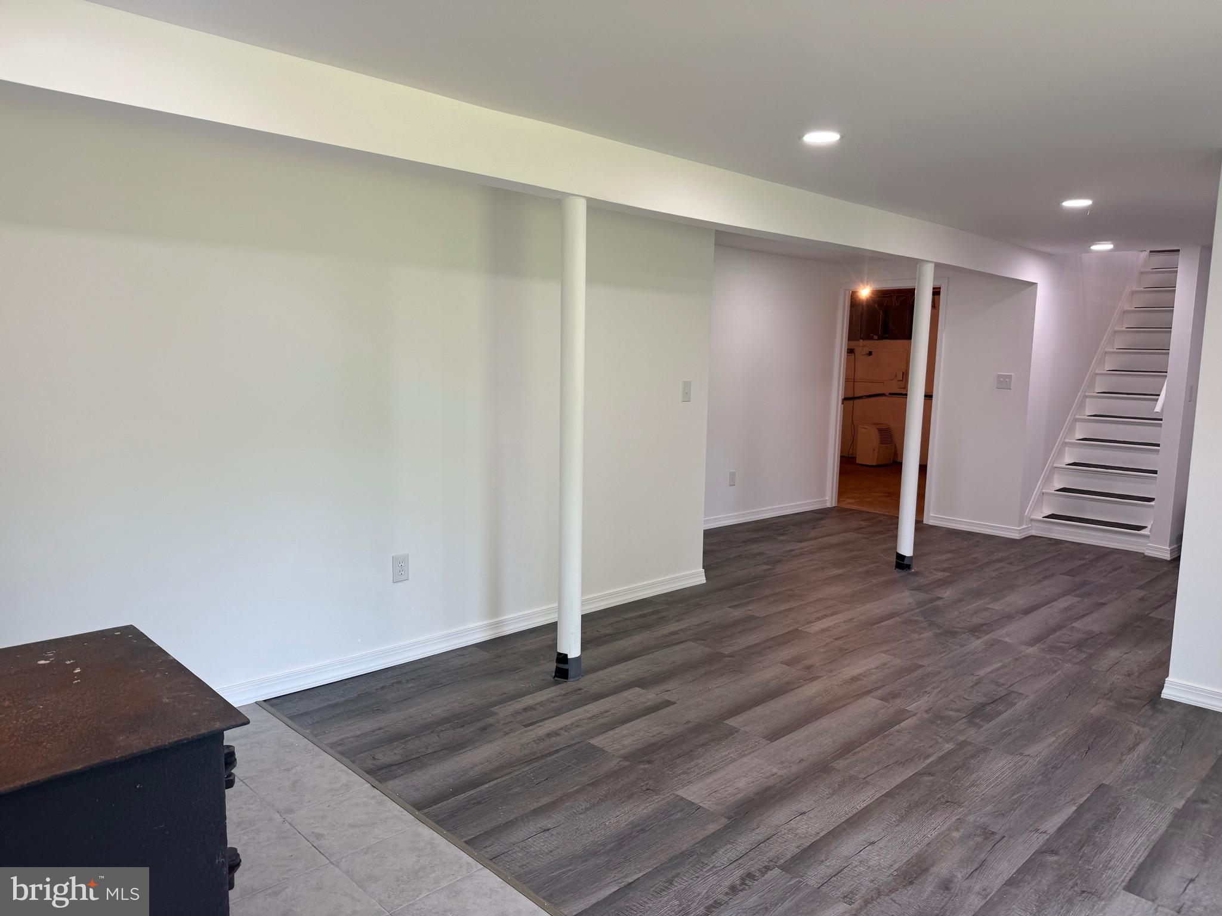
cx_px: 611
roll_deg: -1.3
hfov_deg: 71.6
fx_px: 847
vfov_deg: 56.8
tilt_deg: -7.5
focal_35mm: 24
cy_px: 458
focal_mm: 6.76
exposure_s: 1/121
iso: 64
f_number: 1.78
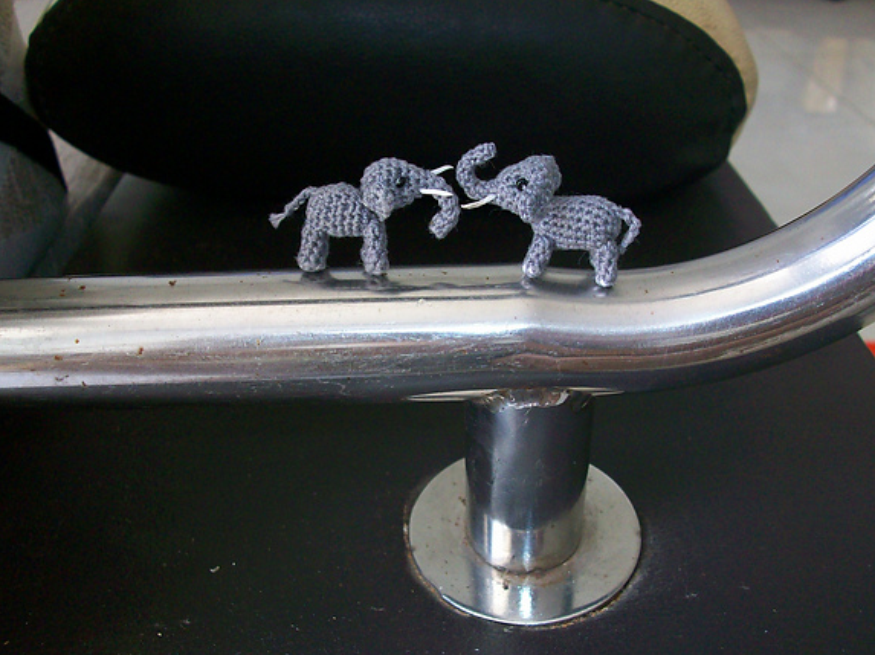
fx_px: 960
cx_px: 437
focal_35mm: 38
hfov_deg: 49.0
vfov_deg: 37.6
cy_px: 296
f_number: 2.8
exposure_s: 1/42.4
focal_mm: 5.7
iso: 160
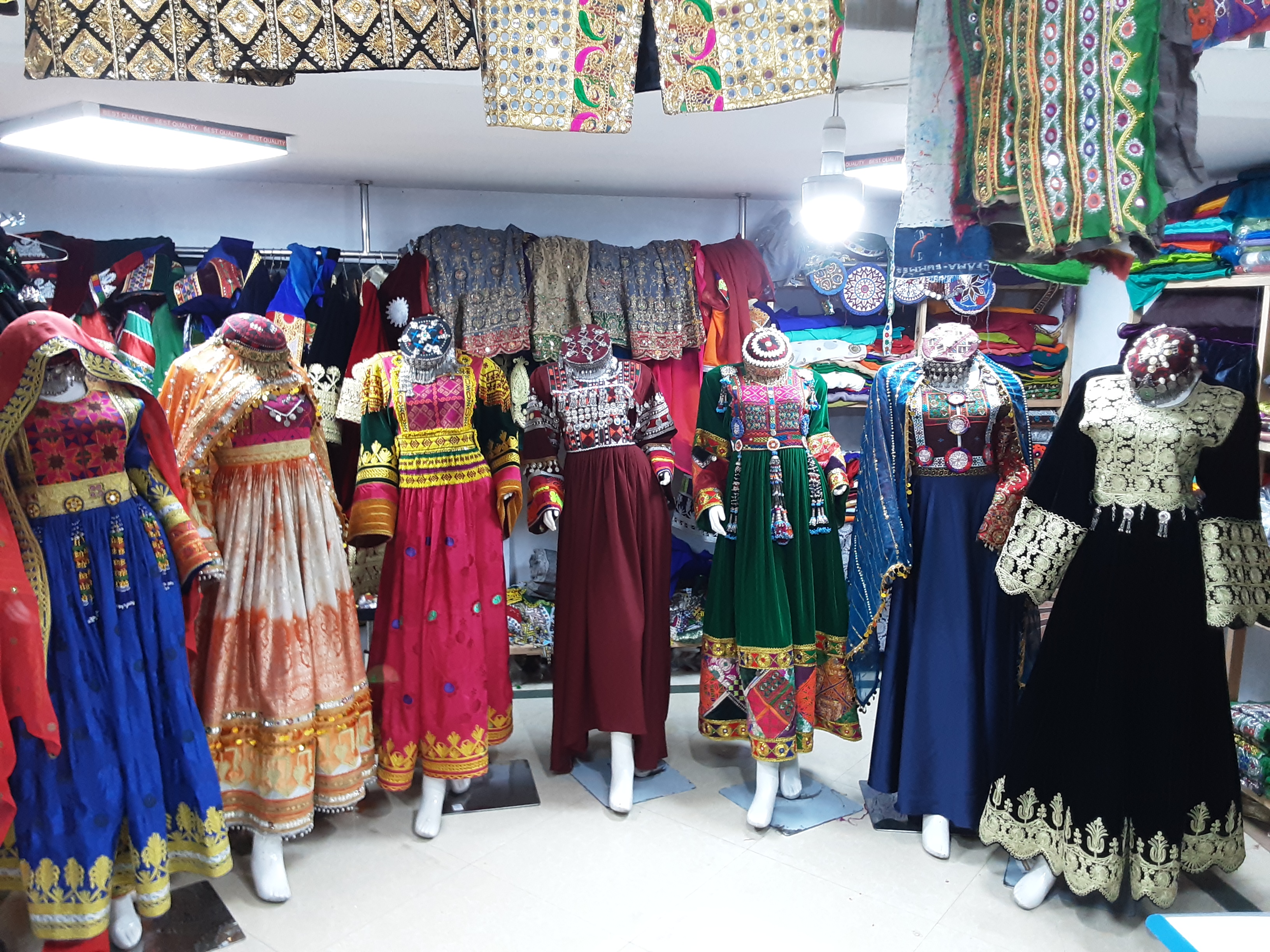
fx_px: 1027
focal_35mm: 28
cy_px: 476
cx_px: 635
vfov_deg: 49.7
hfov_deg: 63.4
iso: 160
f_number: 1.9
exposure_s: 1/33
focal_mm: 2.9
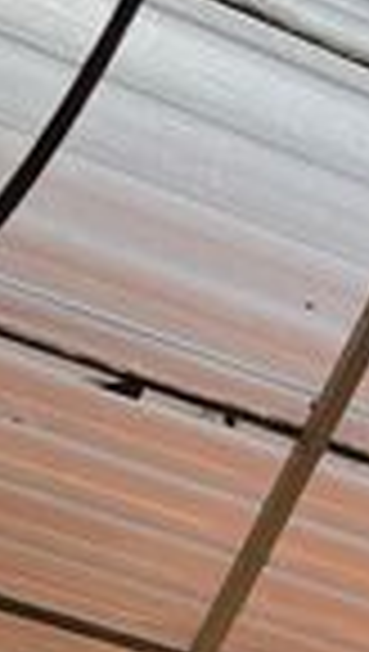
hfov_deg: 8.8
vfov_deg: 15.6
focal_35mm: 130
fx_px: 2252
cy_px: 879
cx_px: 747
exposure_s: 1/1404
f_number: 1.6
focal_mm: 5.1
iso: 50
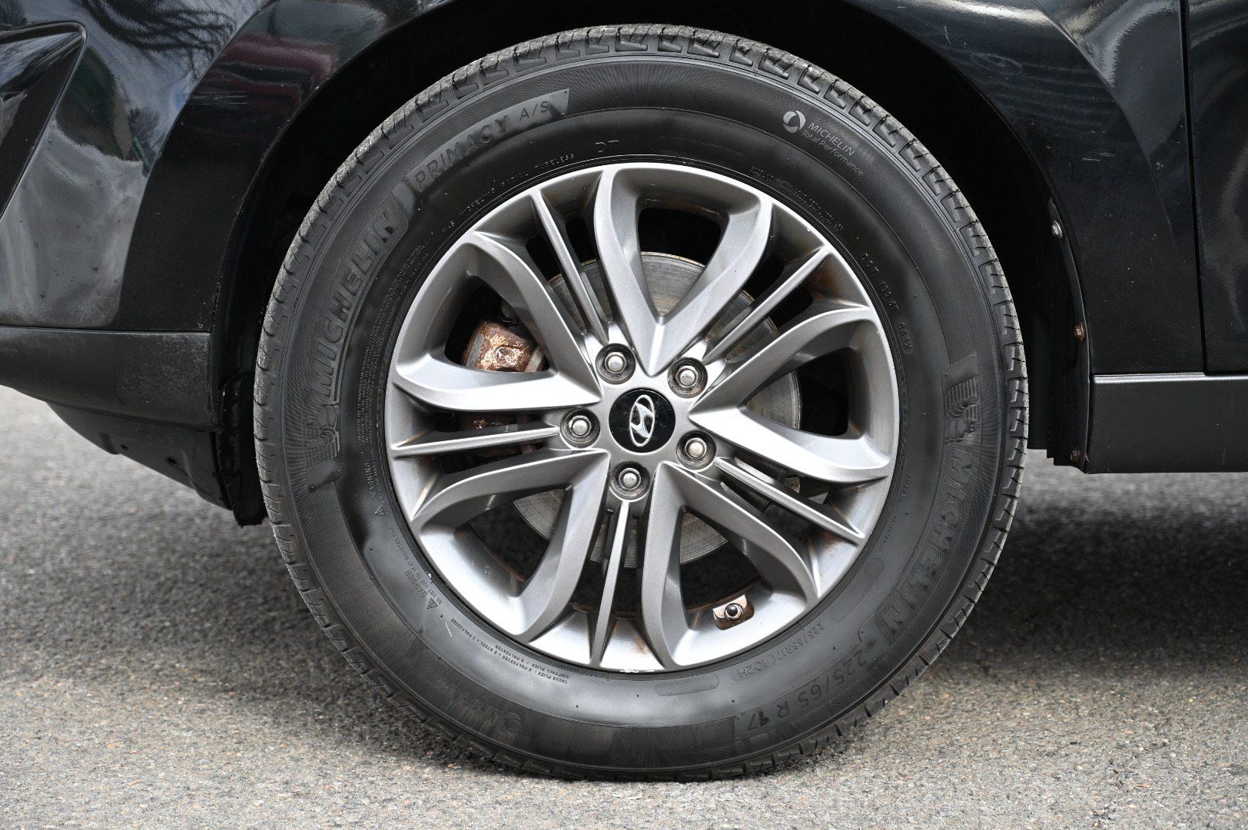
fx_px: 2425
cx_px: 624
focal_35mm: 70
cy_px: 415
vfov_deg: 19.4
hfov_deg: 28.9
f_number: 5
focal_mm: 70
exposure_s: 1/250
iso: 200
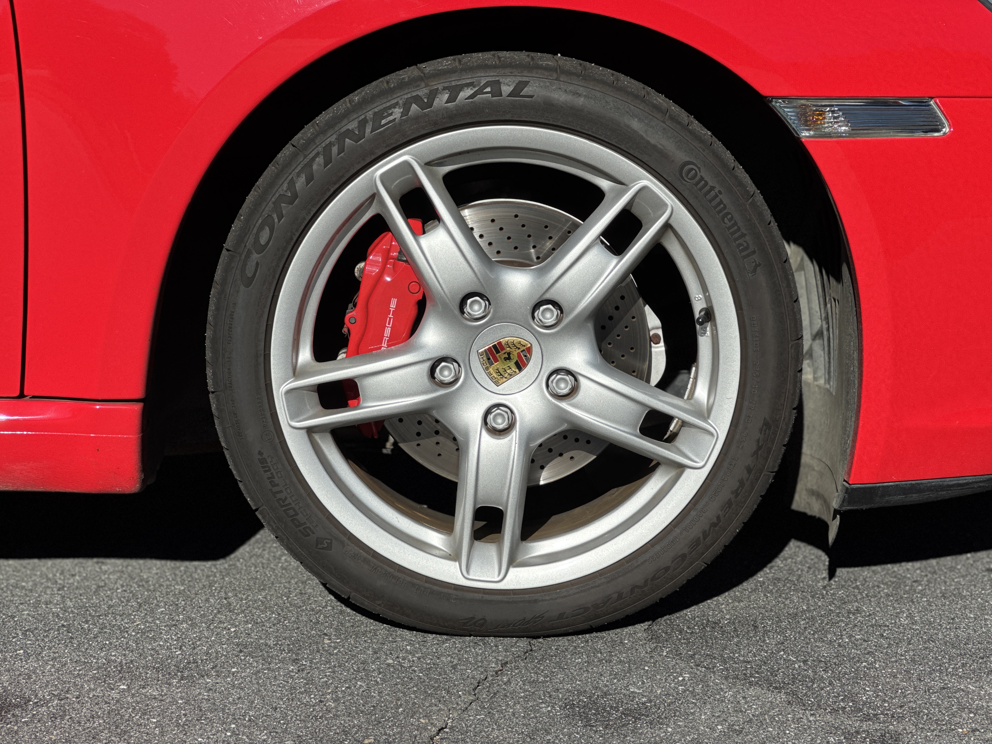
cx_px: 496
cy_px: 372
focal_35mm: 77
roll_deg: -1.5
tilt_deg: -10.7
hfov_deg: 25.3
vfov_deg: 19.1
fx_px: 2207
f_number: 2.8
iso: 25
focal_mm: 9
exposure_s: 1/968
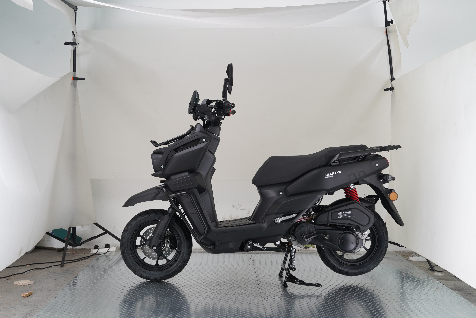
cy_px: 163
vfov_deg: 26.5
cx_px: 240
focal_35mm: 51
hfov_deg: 38.9
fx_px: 674
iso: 640
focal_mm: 48
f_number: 8
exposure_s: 1/80
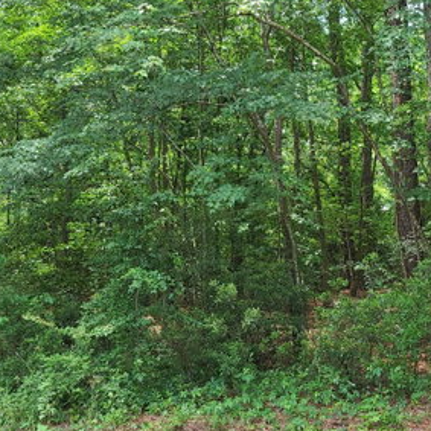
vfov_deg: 34.0
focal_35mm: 50
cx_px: 308
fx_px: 704
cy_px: 196
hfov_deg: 33.5
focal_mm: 7
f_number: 1.8
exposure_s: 1/120
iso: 32
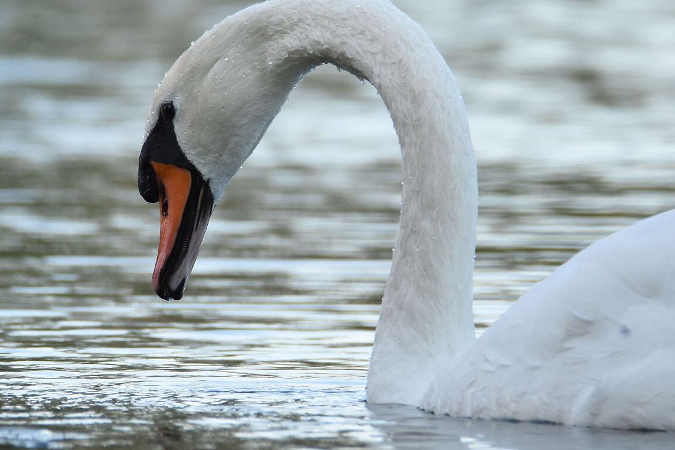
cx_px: 366
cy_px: 143
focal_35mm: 1417
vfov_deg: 1.0
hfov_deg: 1.5
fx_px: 26567
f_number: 6
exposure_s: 1/400
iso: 640
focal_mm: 450
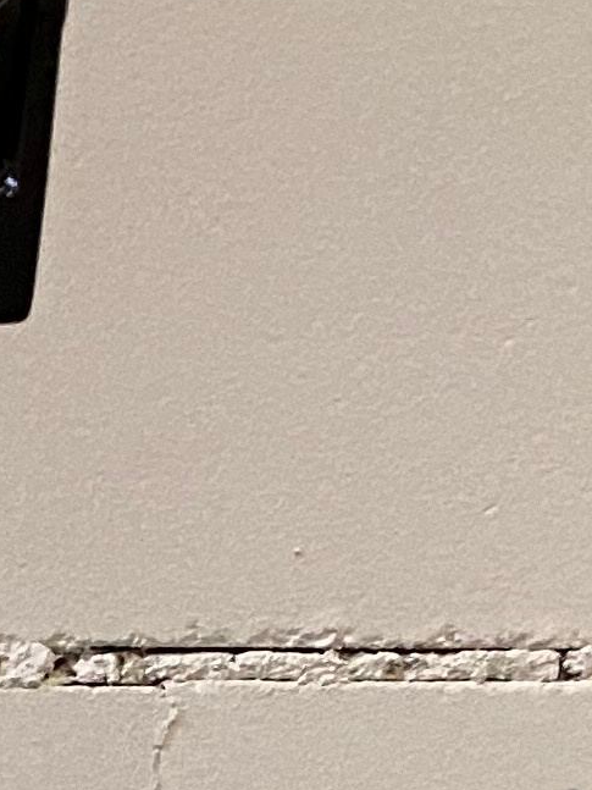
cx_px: -804
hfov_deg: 8.4
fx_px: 3695
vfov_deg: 9.7
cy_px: 2269
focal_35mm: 162
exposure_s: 1/50
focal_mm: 4.25
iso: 400
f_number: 1.8
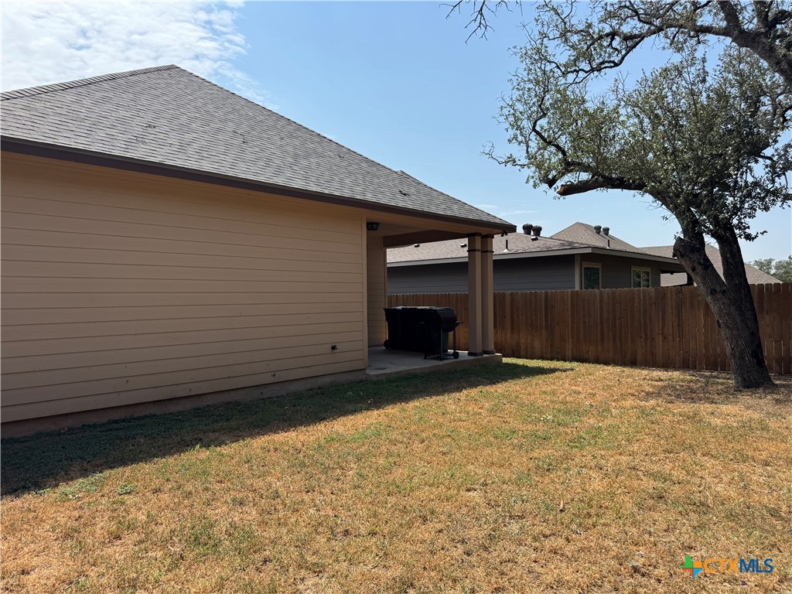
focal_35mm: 24
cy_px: 297
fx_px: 549
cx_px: 396
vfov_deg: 56.8
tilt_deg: +0.2
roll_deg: +0.9
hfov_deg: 71.6
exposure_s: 1/3413
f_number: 1.78
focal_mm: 6.76
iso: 80
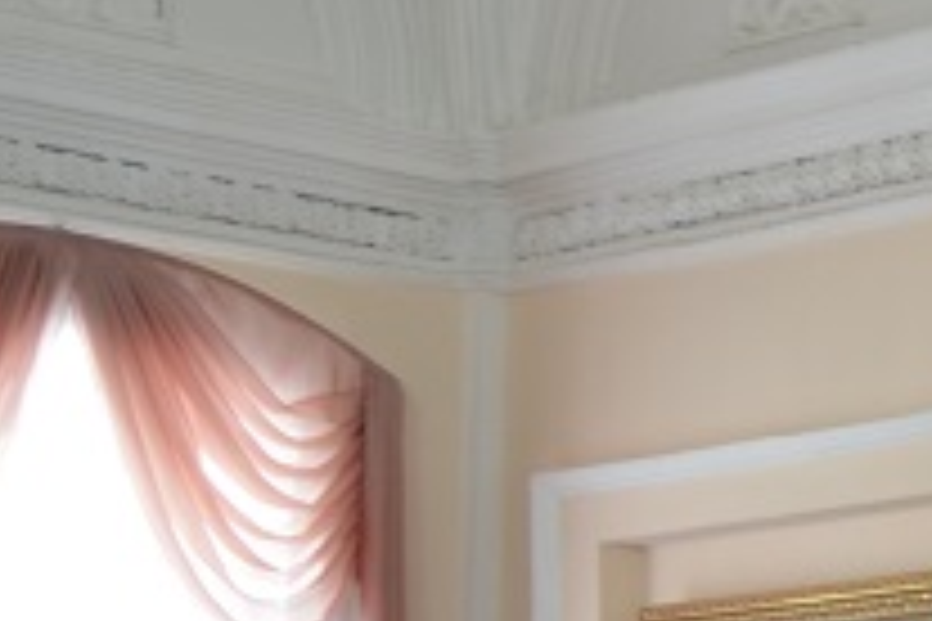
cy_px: 1030
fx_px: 4142
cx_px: 2170
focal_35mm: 160
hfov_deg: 11.0
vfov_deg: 8.3
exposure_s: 1/25
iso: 200
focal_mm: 18
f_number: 4.5
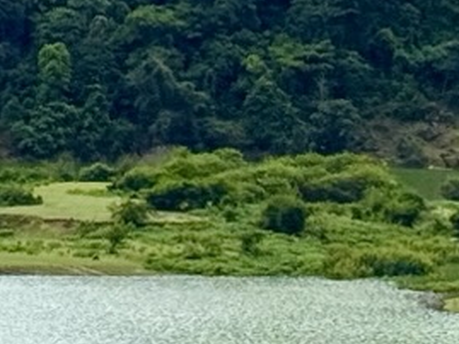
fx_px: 4736
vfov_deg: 4.2
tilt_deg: +1.7
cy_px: -95
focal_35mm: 357
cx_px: 283
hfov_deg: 5.5
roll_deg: -0.7
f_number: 1.78
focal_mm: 6.76
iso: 64
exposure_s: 1/4587
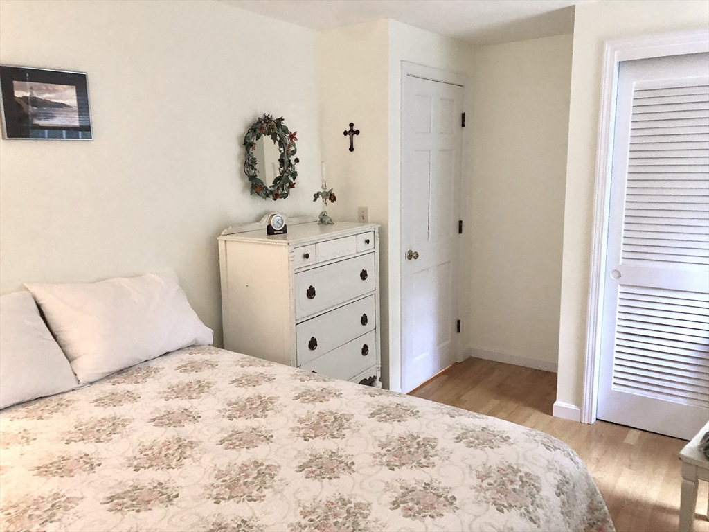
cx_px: 354
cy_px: 266
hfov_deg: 63.4
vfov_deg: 49.7
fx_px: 573
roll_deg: -2.3
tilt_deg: -8.6
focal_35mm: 28
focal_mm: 4
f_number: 1.8
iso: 100
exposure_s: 1/12
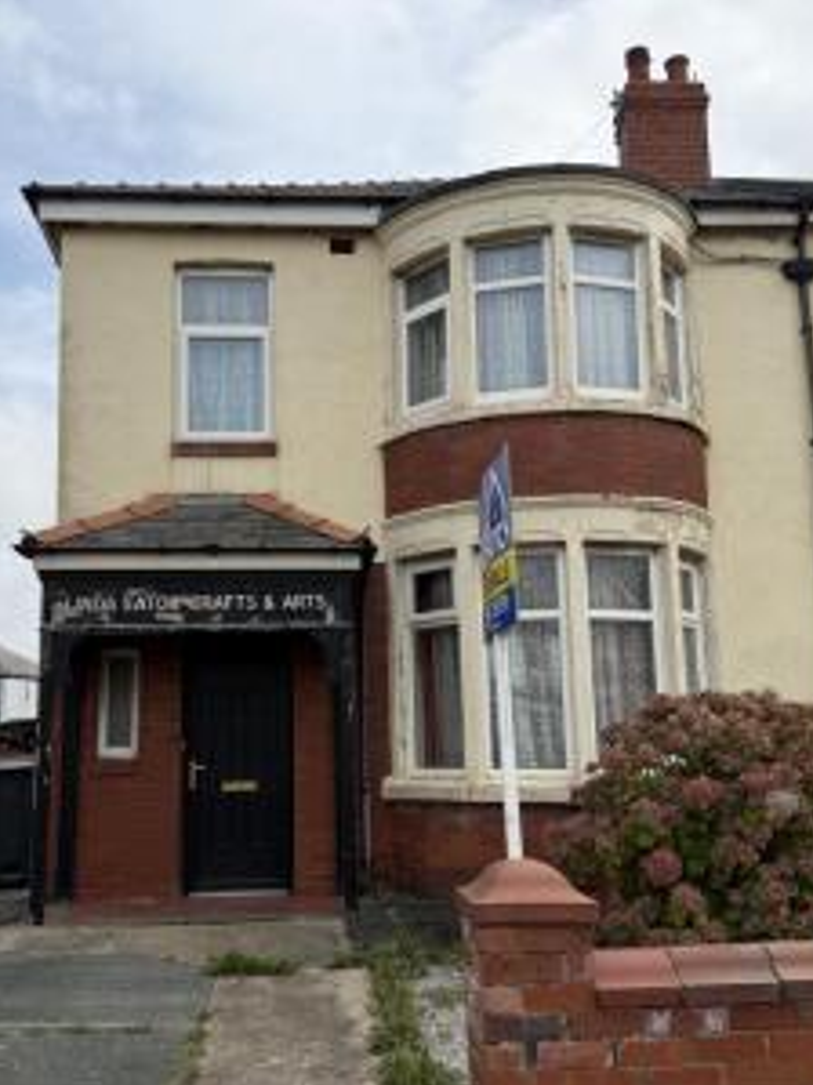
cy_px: 572
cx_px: 347
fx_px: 1065
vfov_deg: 53.9
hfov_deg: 41.7
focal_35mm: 34
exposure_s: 1/5319
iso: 80
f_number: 1.78
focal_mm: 6.76
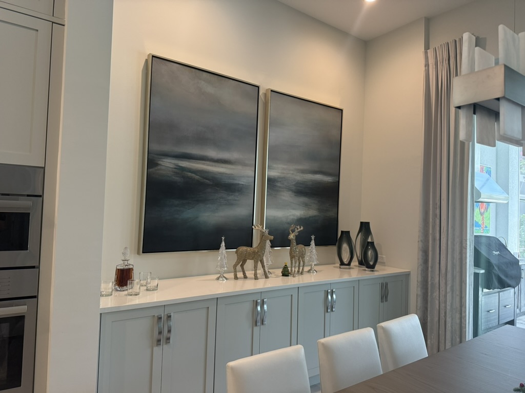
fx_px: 364
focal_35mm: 24
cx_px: 262
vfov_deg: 56.8
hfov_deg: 71.6
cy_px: 196
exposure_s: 1/120
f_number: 1.78
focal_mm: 6.76
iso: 200
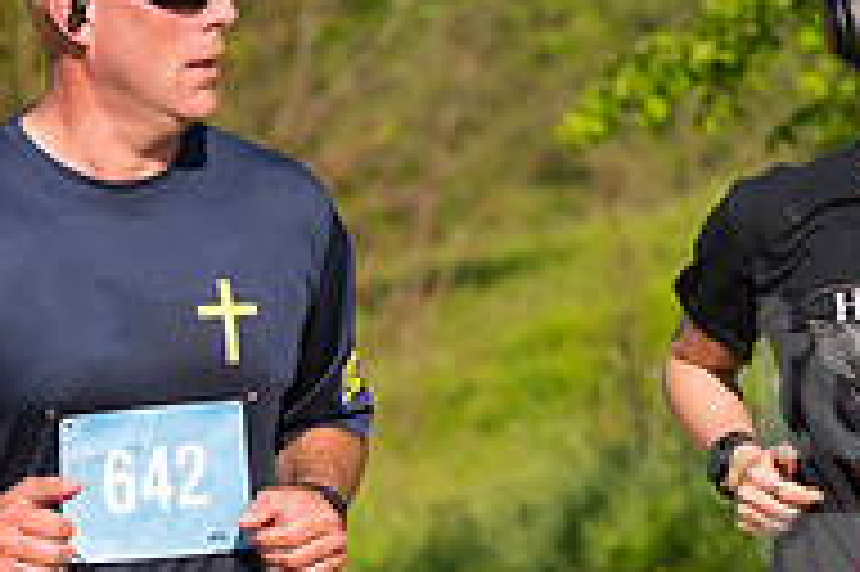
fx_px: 9810
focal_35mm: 411
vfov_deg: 3.3
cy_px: 457
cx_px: 896
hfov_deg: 5.0
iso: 400
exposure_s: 1/2000
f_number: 5.6
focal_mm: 135
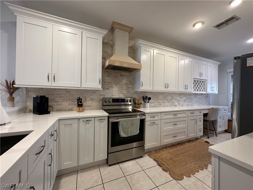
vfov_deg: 85.7
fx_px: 102
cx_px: 126
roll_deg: -0.8
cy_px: 95
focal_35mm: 14
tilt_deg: -0.3
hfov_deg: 102.1
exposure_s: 1/60
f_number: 2.2
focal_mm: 2.22
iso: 200
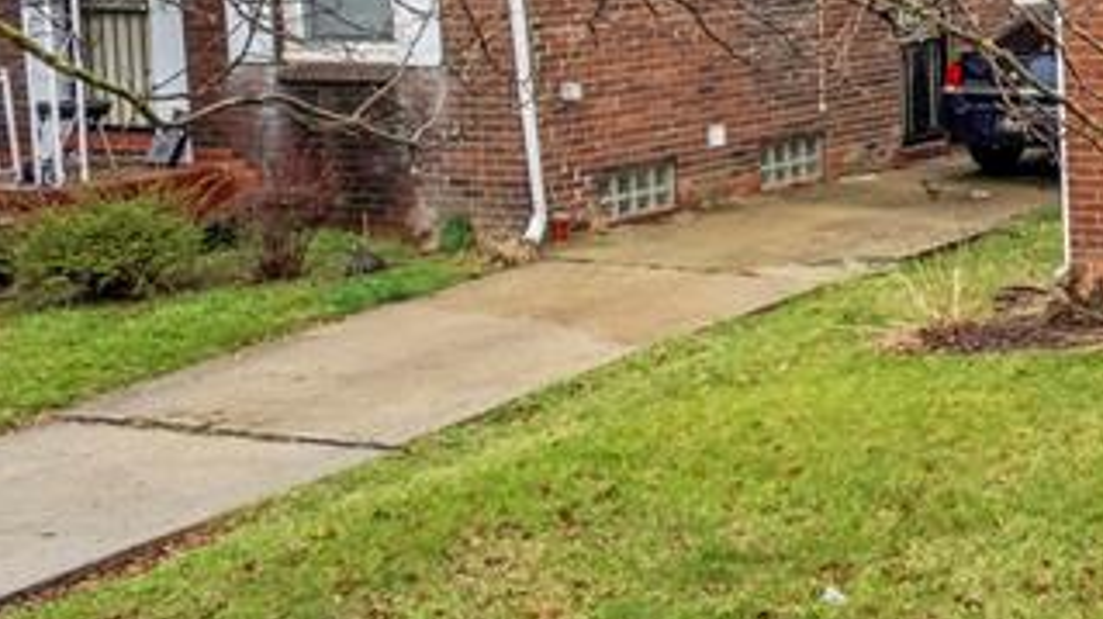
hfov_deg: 22.7
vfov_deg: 16.1
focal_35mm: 74
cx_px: 1701
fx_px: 2163
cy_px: 54
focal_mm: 8.38
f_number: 2.8
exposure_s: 1/180
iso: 100
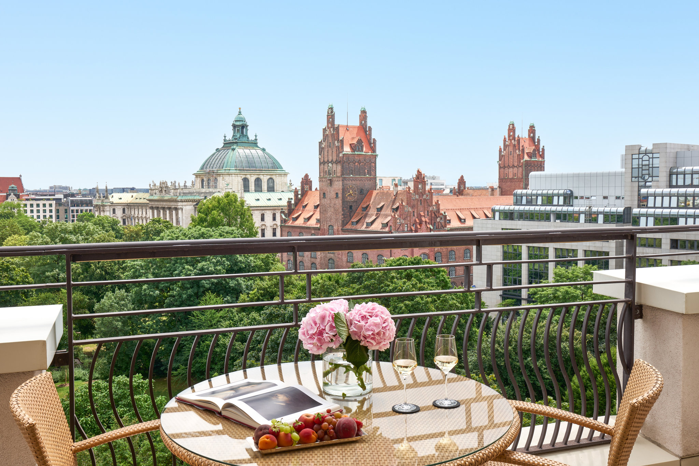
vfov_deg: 37.8
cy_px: 233
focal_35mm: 35
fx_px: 679
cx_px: 350
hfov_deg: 54.4
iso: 200
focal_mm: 35
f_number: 14
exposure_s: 1/100
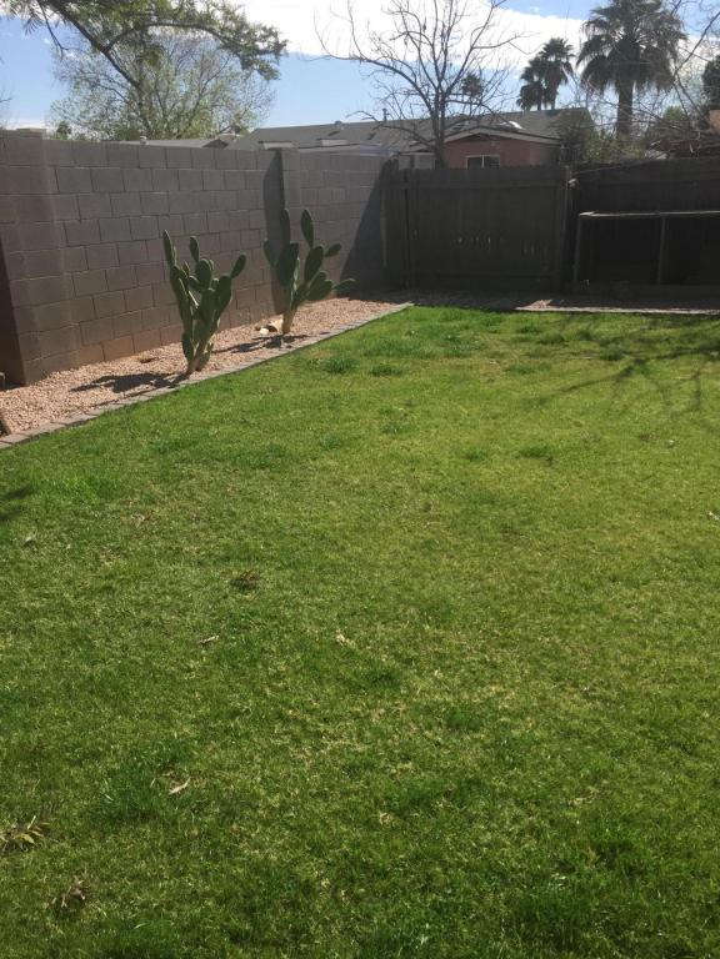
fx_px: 804
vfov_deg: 61.7
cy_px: 480
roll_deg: +2.0
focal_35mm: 29
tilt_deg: -18.2
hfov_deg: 48.2
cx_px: 360
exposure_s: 1/1647
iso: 32
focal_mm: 4.15
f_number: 2.2
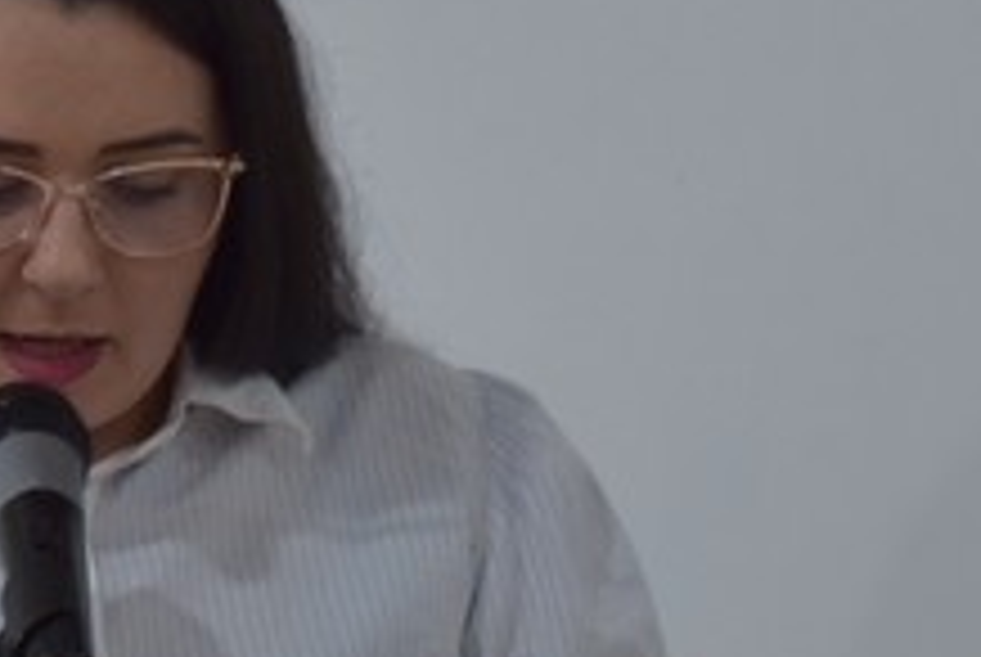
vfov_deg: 4.3
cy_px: 554
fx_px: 8704
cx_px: 86
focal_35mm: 319
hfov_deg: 6.4
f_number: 4.5
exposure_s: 1/125
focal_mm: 62
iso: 800
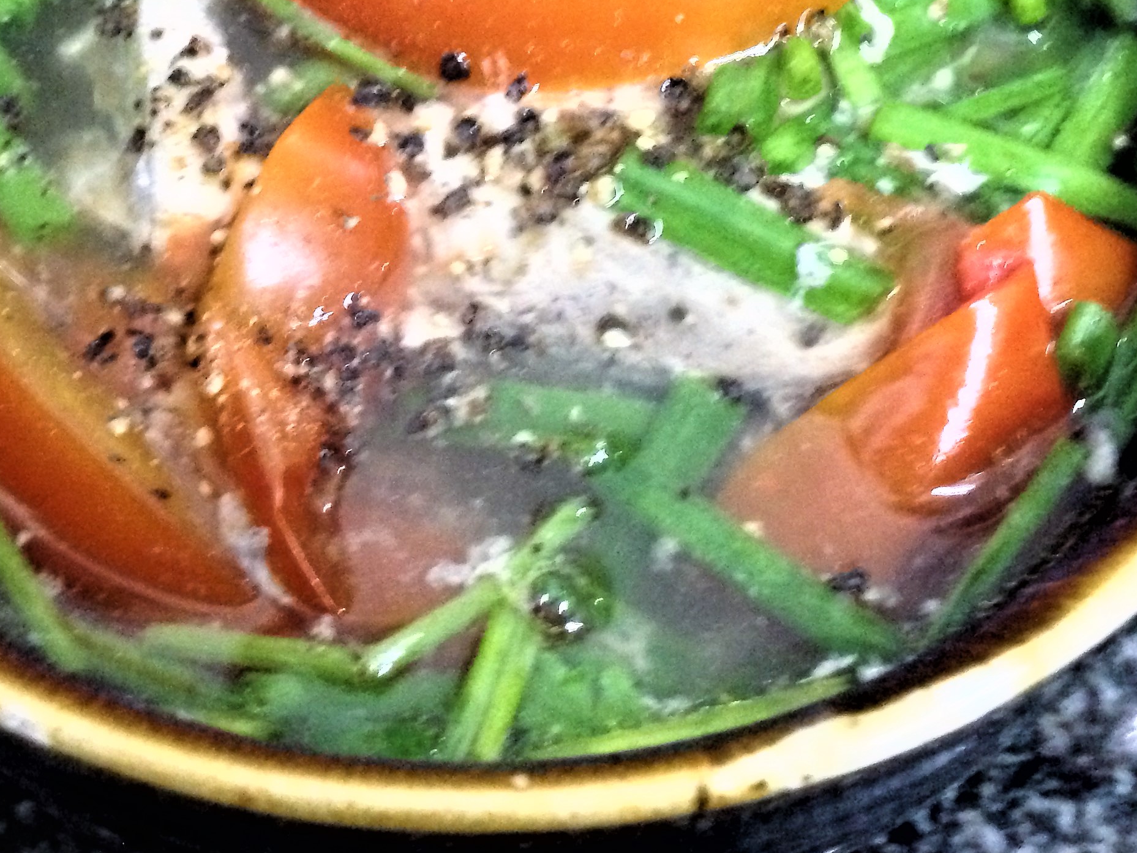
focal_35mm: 58
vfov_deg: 24.8
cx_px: 495
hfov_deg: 33.2
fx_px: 1905
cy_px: 154
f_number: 2.4
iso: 640
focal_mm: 4.12
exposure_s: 1/15
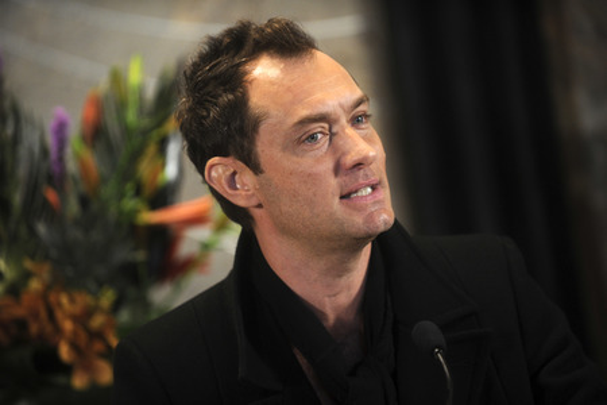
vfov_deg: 6.9
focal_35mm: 200
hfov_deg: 10.3
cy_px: 202
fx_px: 3372
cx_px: 304
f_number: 2.8
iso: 1600
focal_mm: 200
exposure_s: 1/125
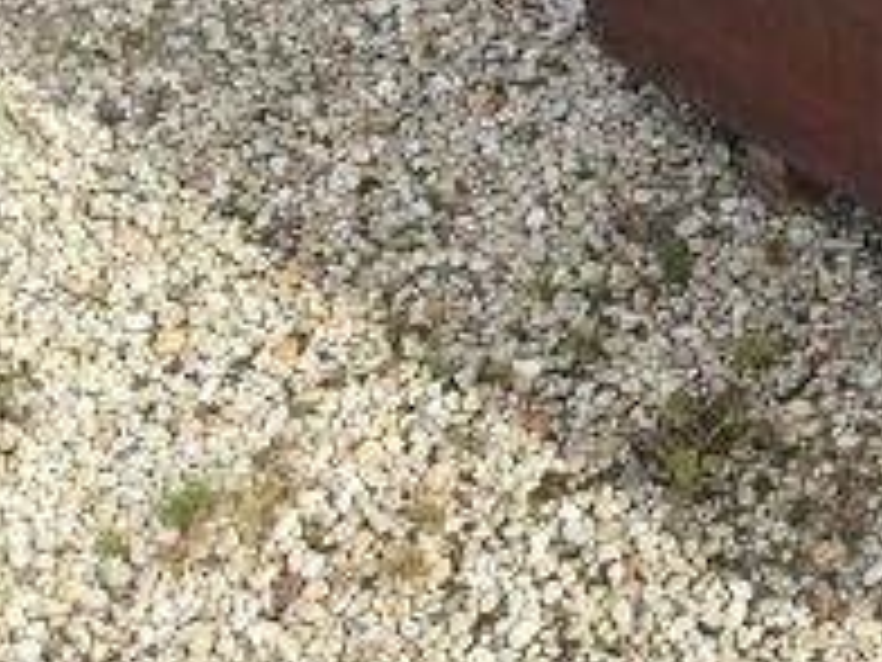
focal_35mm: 95
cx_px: 1274
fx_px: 2421
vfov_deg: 15.3
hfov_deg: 18.6
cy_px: 32
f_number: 2.4
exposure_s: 1/529
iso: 25
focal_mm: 3.3
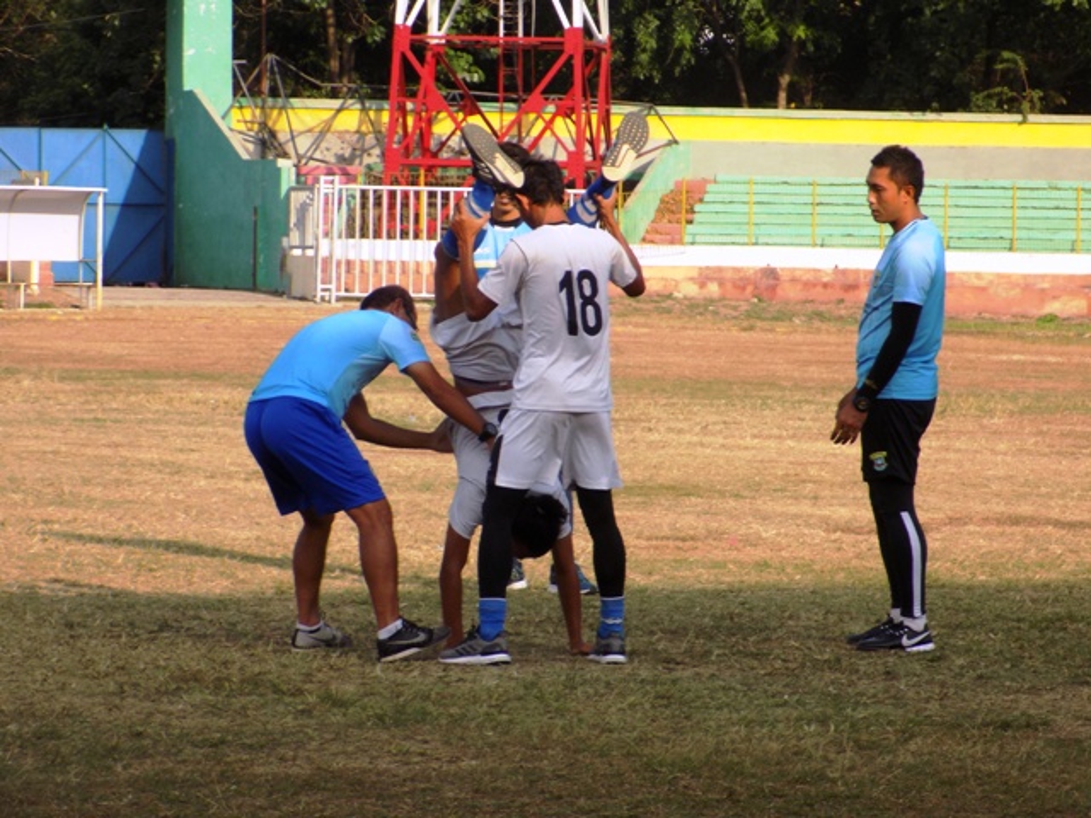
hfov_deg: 10.4
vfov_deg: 7.8
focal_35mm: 190
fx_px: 5988
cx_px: 546
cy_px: 409
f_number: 5.4
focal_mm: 33.7
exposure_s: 1/250
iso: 80
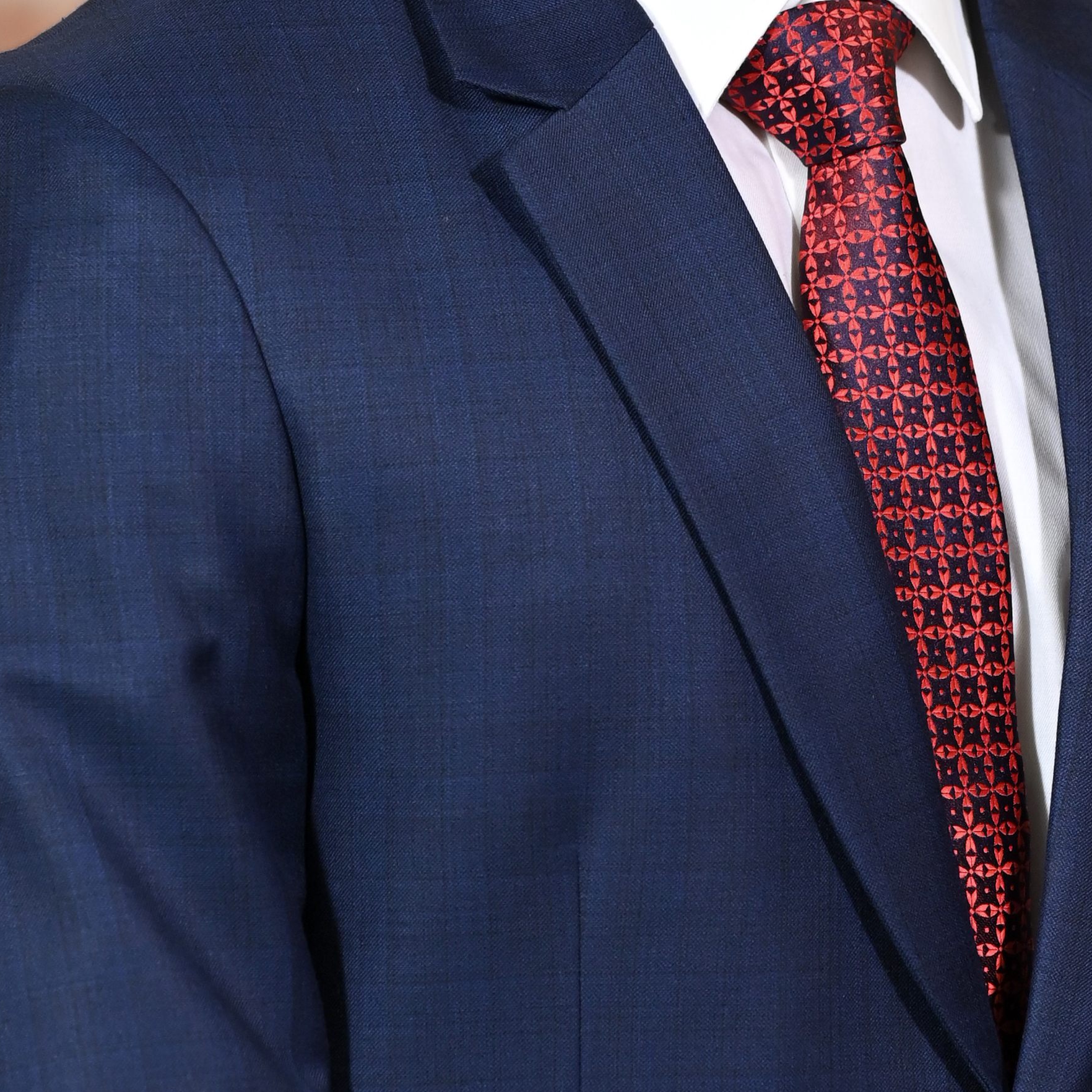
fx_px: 16632
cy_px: 317
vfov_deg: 3.8
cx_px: 678
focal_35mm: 466
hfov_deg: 3.8
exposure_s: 1/160
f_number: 4
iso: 640
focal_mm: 160
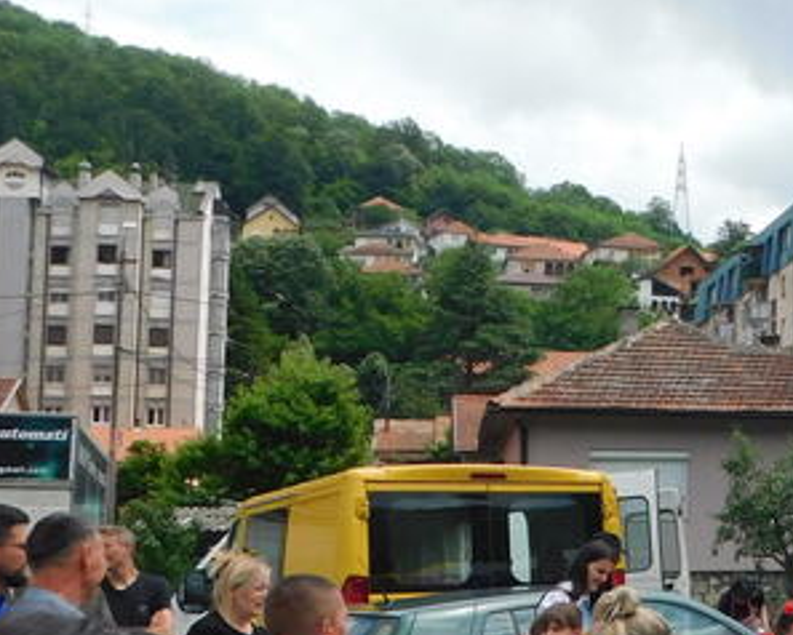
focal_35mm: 68
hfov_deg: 25.8
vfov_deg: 22.4
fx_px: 1597
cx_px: 876
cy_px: 402
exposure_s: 1/1500
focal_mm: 4
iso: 125
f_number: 3
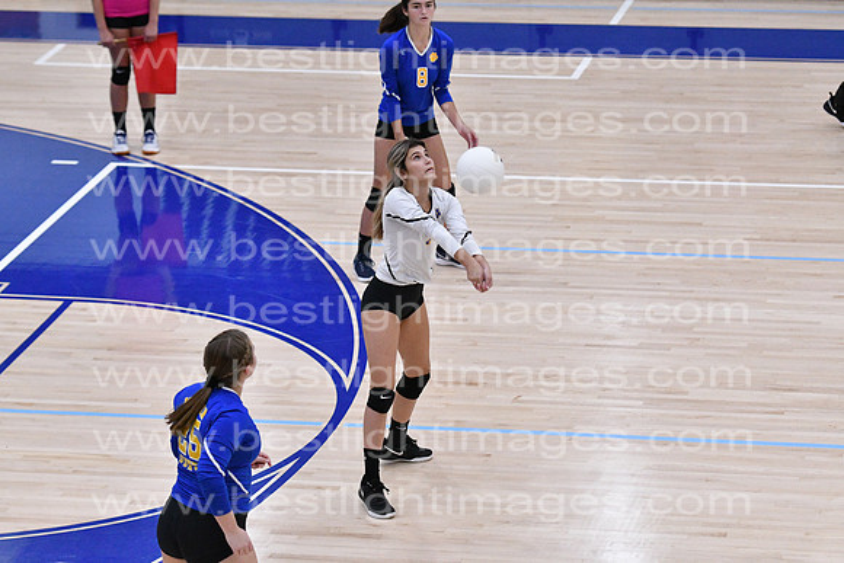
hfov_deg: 13.0
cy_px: 282
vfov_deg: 8.7
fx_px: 3693
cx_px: 422
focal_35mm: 158
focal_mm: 105
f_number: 3.2
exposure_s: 1/1250
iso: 6400
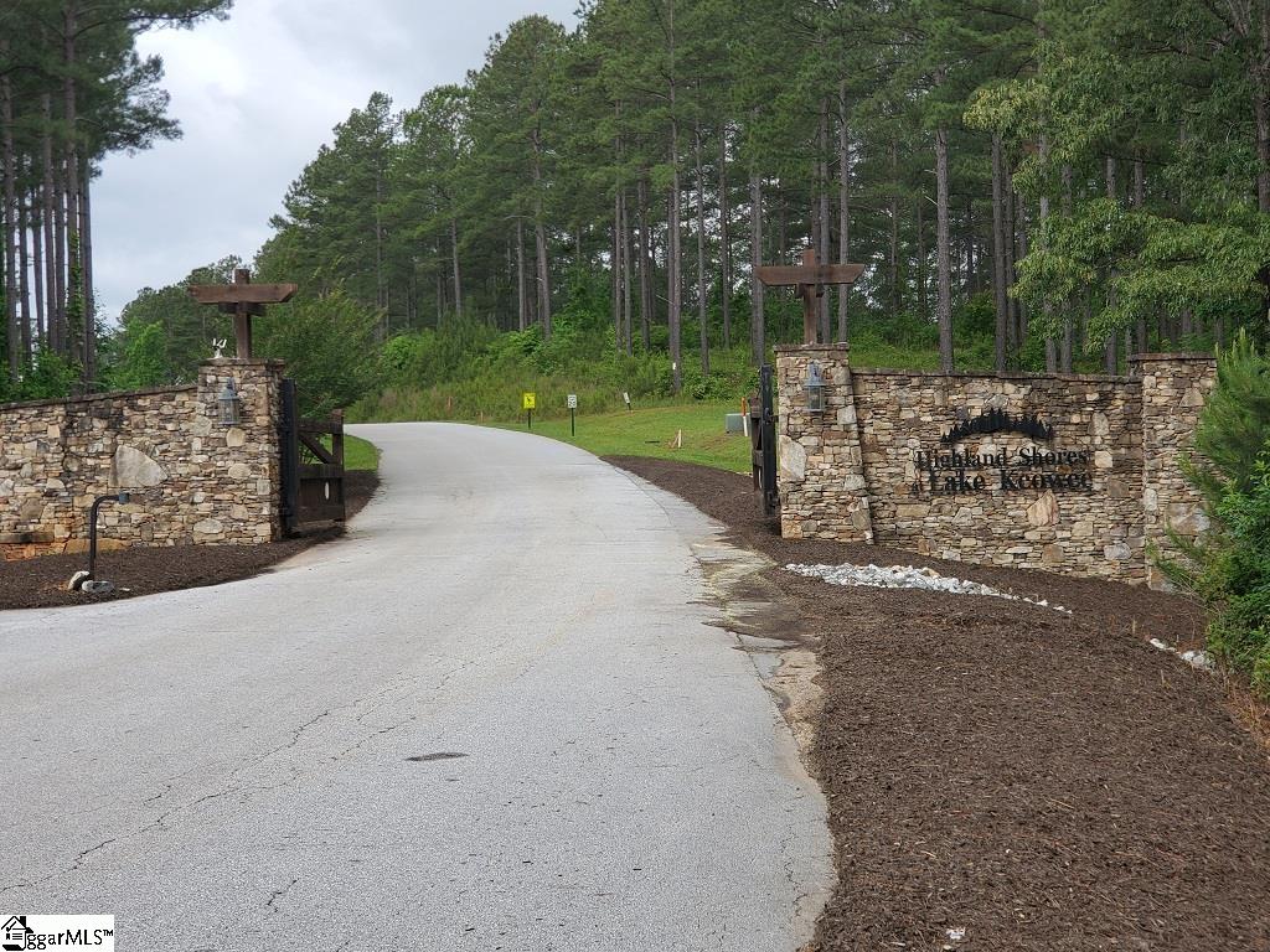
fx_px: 1908
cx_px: 635
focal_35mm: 52
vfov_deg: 28.0
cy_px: 476
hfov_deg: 36.8
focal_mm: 6
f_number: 2.4
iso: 50
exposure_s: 1/496
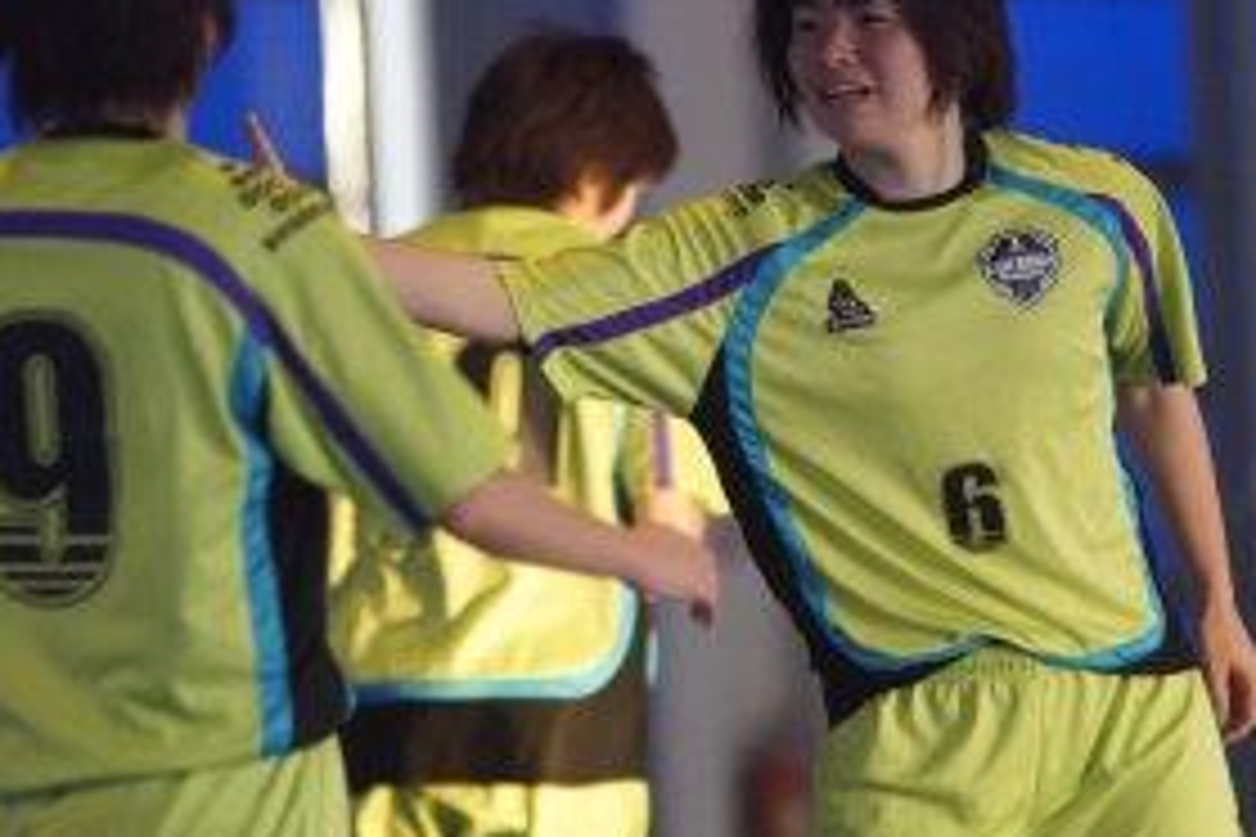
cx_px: 729
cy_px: 389
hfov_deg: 3.8
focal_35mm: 537
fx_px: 18734
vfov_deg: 2.6
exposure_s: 1/250
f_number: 2.8
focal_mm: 200
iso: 1250
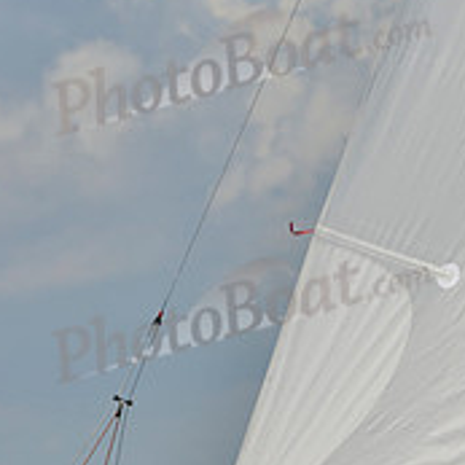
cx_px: 573
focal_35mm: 769
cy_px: 415
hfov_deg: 2.3
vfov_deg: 2.3
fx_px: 11687
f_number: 9
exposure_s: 1/1000
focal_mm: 270
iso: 200
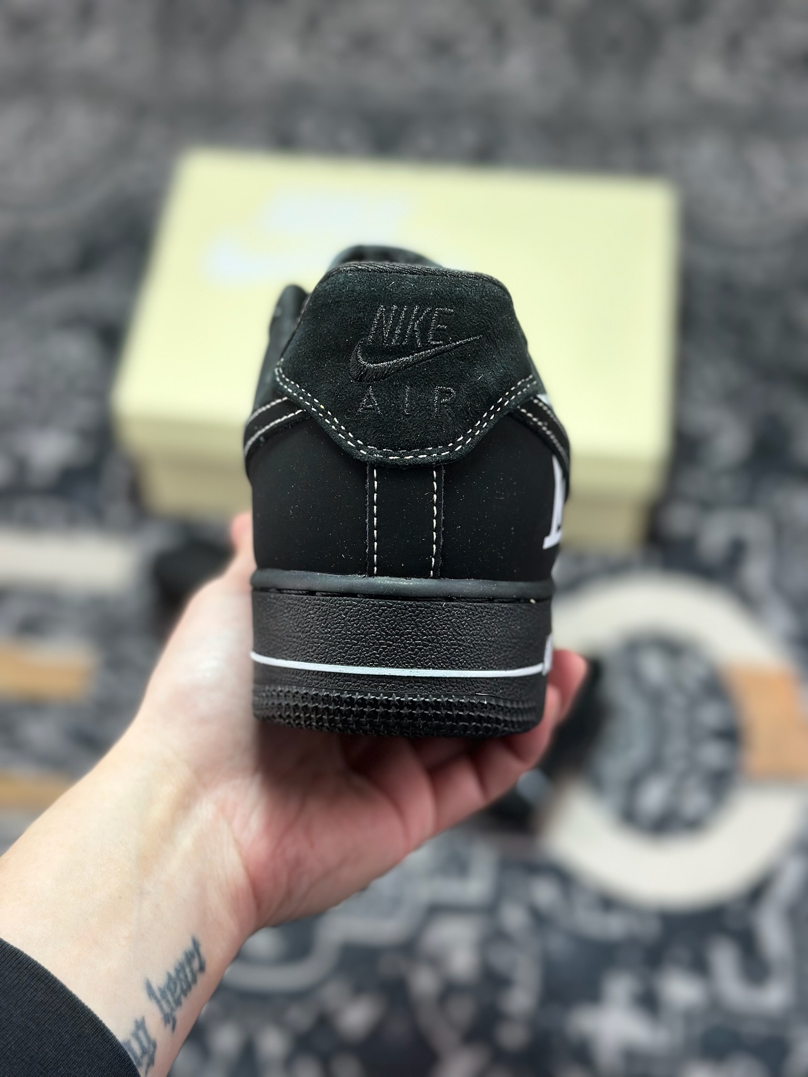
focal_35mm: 48
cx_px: 404
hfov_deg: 30.3
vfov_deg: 39.7
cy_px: 538
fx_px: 1494
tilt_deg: -56.2
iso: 80
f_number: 1.78
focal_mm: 6.86
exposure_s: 1/555
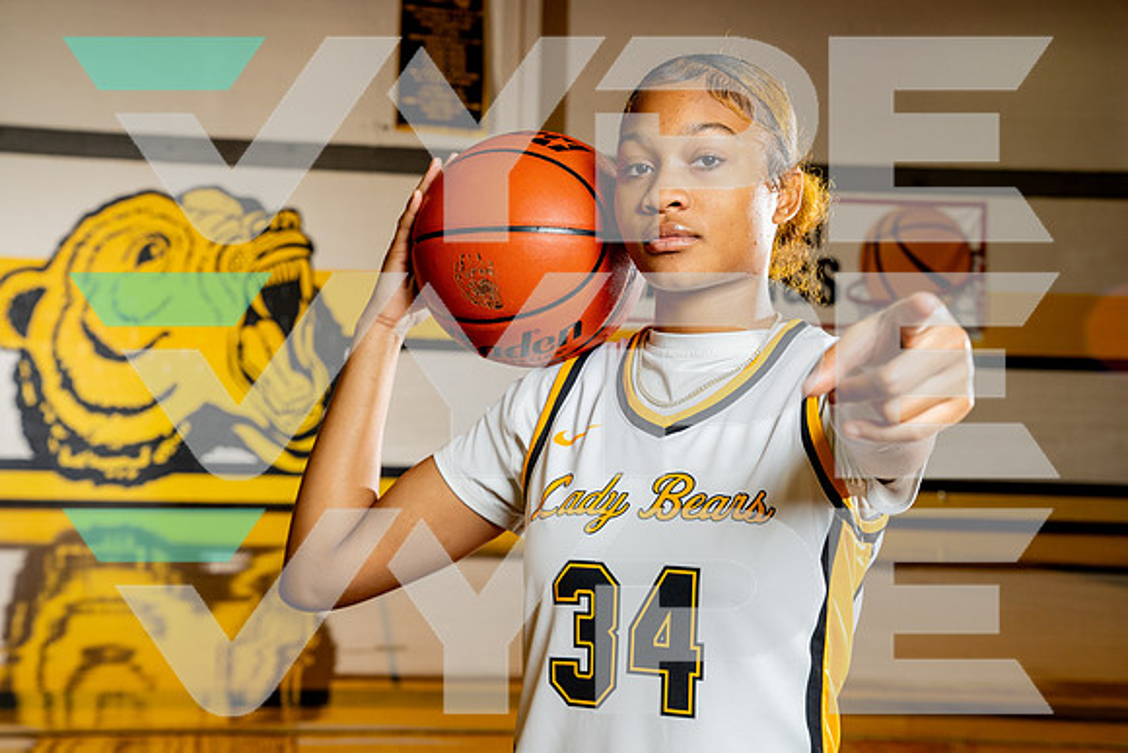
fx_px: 2037
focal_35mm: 65
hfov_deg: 31.0
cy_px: 376
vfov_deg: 20.9
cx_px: 564
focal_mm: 65
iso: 800
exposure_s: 1/250
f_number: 8
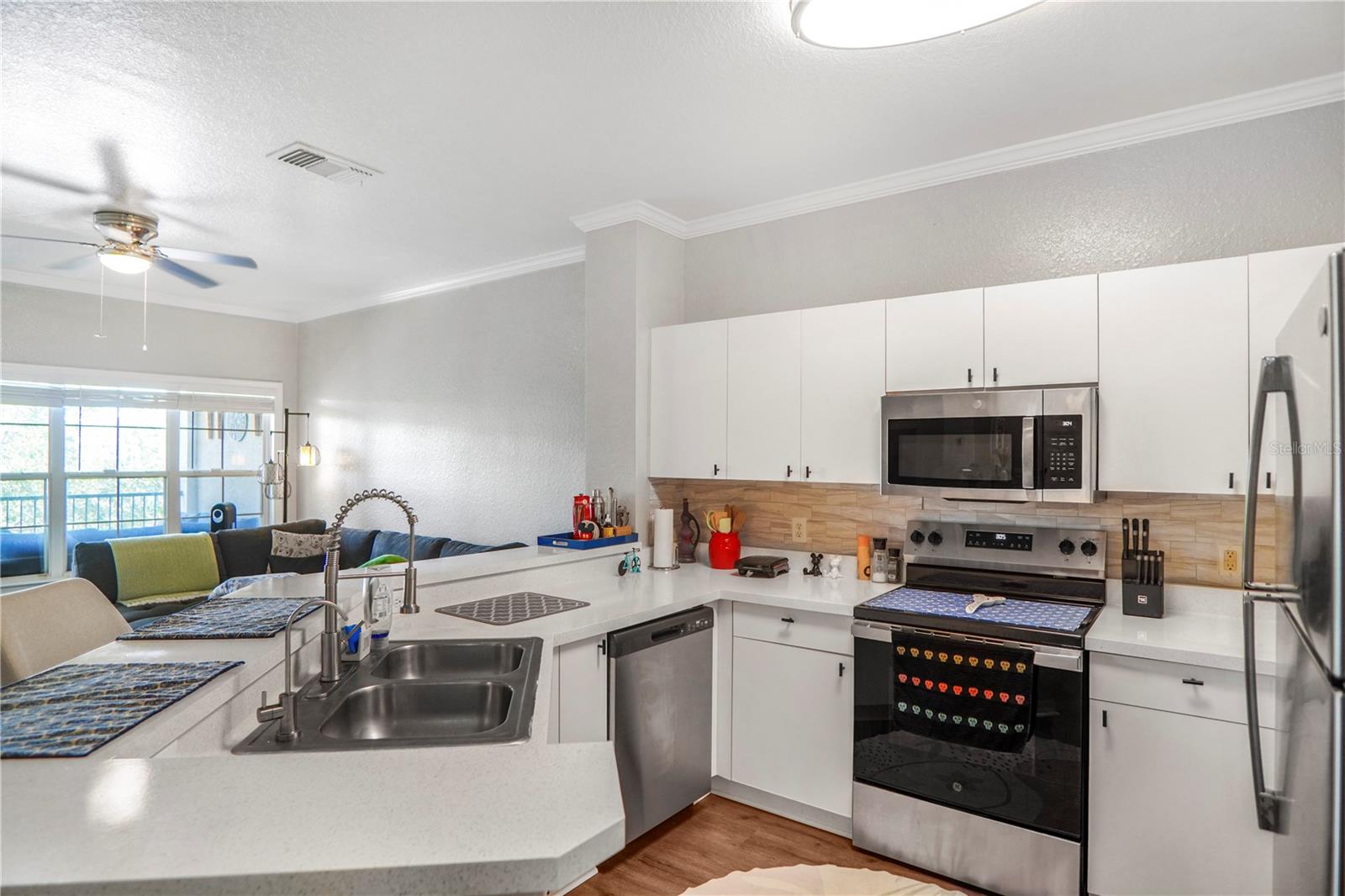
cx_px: 672
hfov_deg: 90.0
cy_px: 448
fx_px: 672
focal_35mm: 18
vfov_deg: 67.4
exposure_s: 1/60
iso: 320
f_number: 2.8
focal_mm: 12
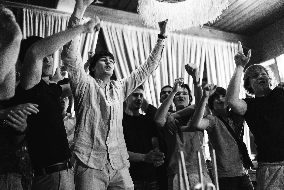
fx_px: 276
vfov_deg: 37.9
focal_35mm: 35
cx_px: 142
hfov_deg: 54.4
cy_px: 95
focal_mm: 35
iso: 16000
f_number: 1.6
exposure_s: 1/160
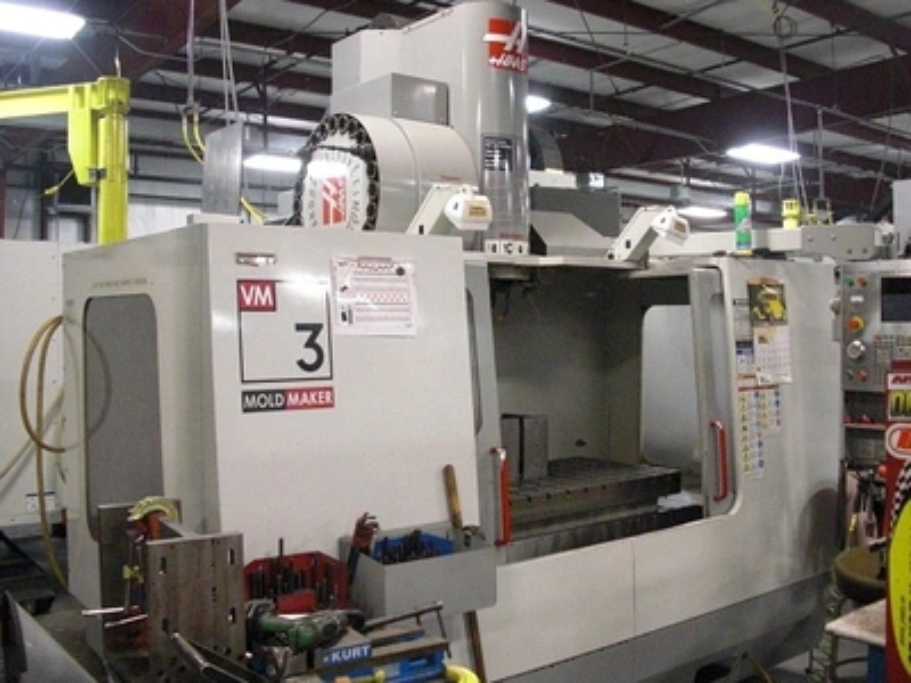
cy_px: 342
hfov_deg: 51.4
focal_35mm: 36
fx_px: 947
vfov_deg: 39.7
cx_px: 456
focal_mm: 6.3
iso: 800
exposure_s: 1/100
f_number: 2.8
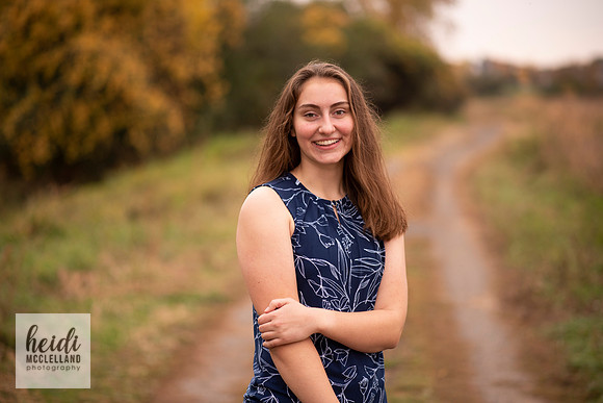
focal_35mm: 85
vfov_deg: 16.1
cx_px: 302
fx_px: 1424
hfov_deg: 23.9
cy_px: 202
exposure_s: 1/250
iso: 160
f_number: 1.8
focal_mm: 85
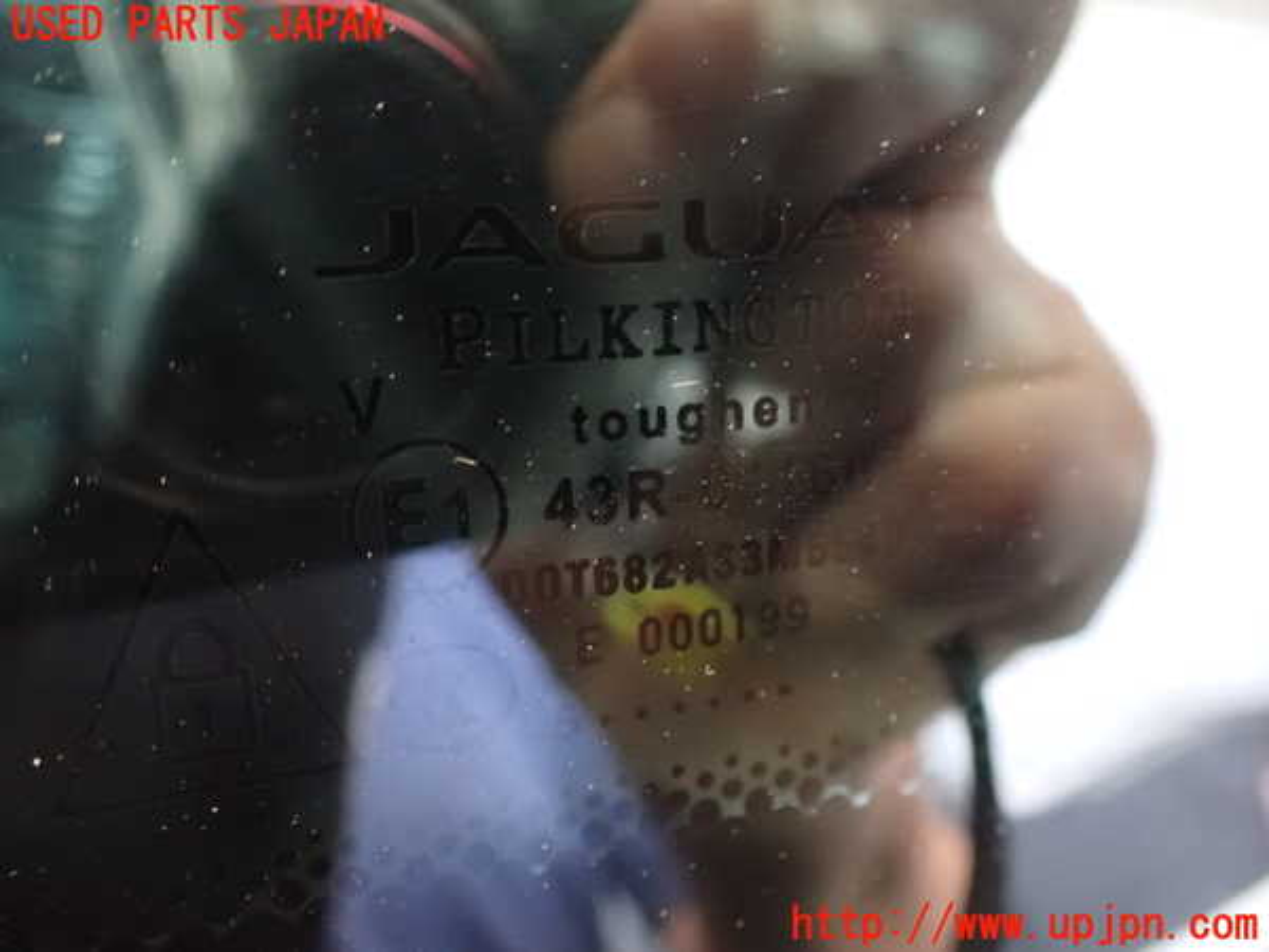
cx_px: 634
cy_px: 476
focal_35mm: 30
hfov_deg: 60.0
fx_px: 1100
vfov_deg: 46.8
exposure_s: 1/25
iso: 1600
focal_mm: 5.4
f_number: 2.3
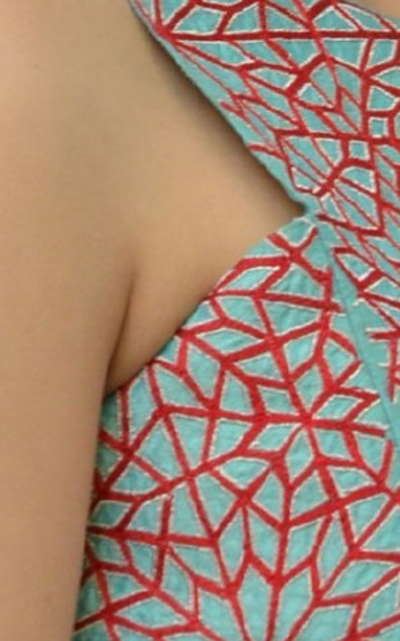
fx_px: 8886
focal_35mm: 510
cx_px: 369
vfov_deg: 4.1
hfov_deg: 2.6
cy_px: -222
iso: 1600
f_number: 8
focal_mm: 105
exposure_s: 1/125
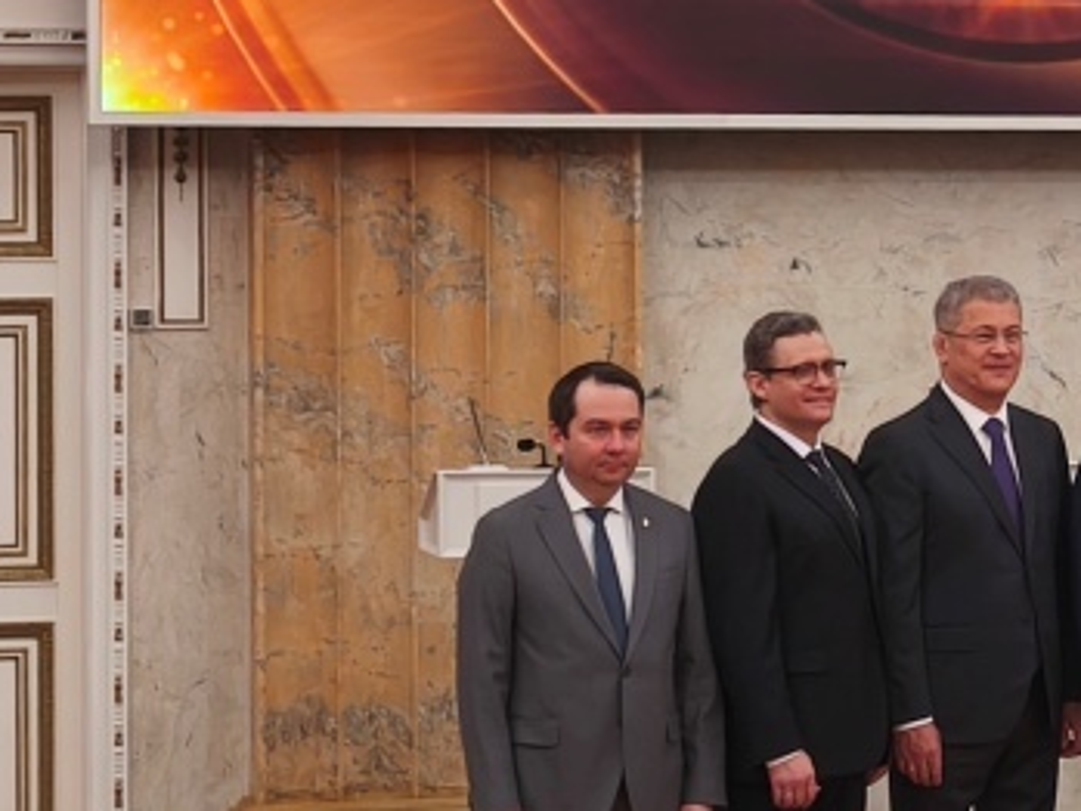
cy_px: 173
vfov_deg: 11.7
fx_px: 3936
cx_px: 1162
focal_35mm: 126
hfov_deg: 15.3
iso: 250
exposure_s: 1/100
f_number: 1.7
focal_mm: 5.35
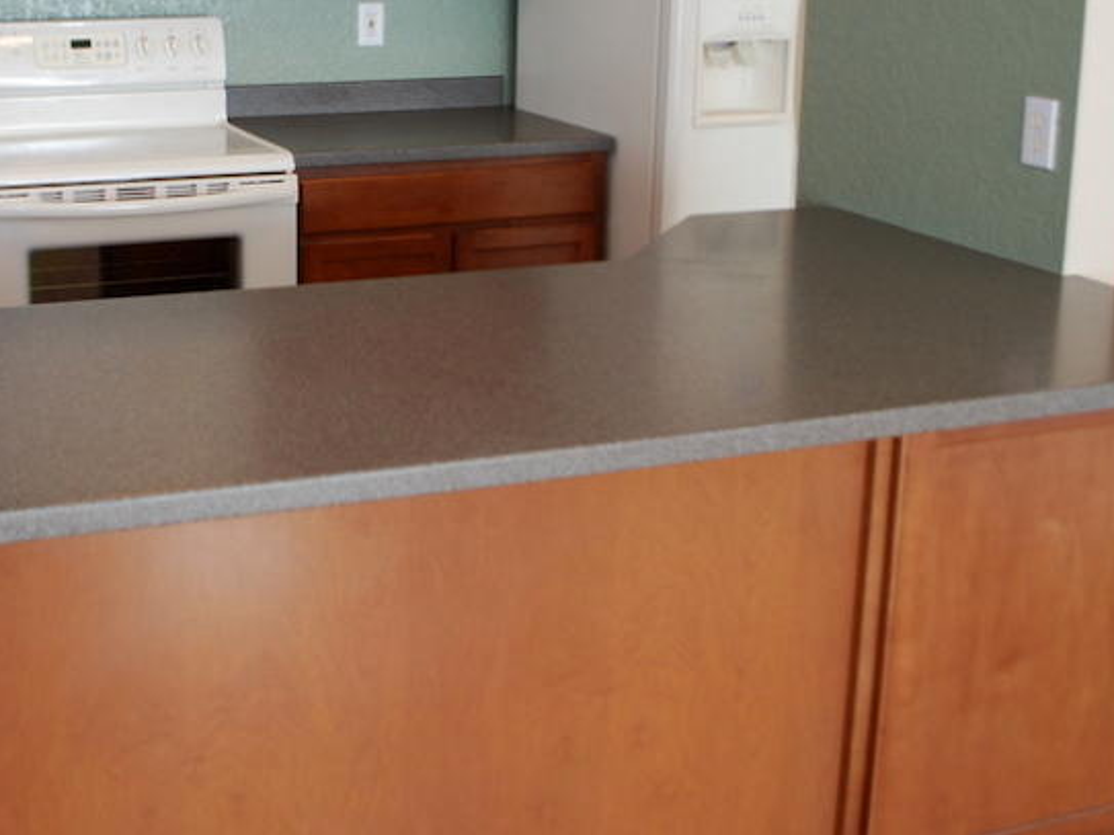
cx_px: 279
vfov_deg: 29.1
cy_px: 192
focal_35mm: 49
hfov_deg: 37.9
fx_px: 1577
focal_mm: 18
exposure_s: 1/30
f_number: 3.5
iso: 220
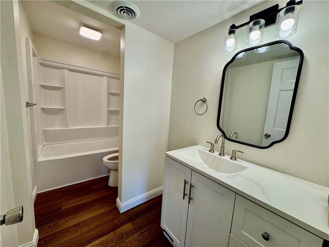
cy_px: 124
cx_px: 164
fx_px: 133
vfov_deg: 85.7
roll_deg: -3.7
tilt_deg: -8.4
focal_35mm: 14
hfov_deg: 102.1
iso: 64
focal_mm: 2.22
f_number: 2.2
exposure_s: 1/120
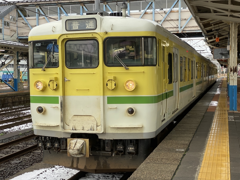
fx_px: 361
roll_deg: +0.9
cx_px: 120
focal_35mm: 52
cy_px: 90
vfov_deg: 28.0
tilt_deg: -2.6
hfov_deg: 36.8
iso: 20
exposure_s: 1/137
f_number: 2
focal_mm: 6
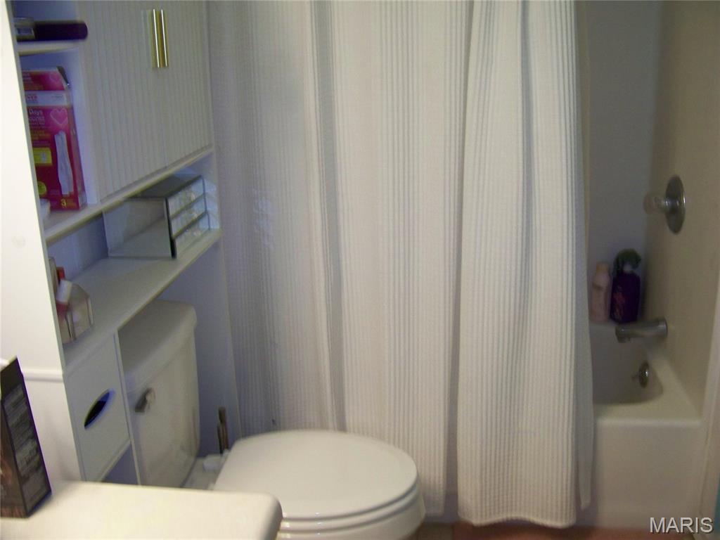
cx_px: 360
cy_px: 270
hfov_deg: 51.4
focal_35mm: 36
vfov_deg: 39.7
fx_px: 749
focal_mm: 5.85
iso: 200
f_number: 2.8
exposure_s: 1/30
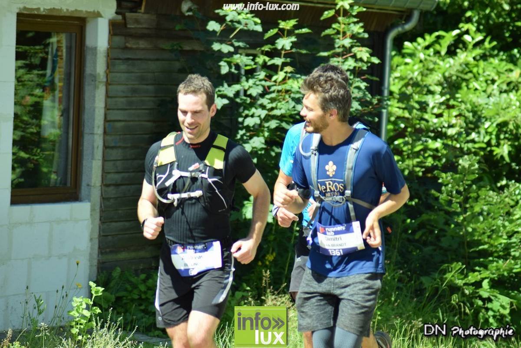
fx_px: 3365
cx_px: 260
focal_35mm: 232
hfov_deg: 8.9
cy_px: 174
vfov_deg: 5.9
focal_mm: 155
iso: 400
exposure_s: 1/1000
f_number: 4.5
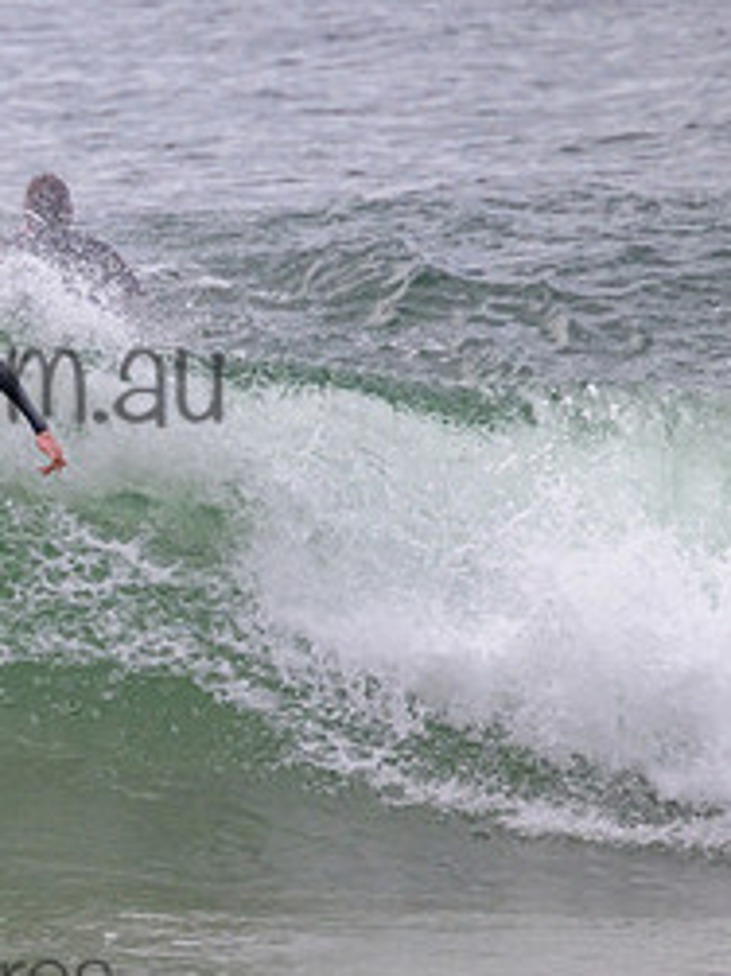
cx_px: -187
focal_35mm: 1776
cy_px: 332
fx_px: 50049
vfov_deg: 1.1
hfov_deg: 0.8
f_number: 11
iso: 1600
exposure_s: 1/2000
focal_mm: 800
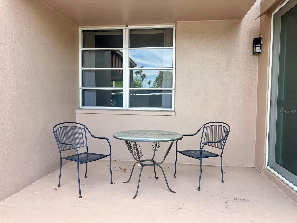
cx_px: 148
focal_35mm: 26
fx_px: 223
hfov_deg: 67.3
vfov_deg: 53.1
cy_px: 112
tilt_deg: -3.5
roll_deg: -0.5
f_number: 1.5
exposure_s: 1/359
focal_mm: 5.7
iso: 50
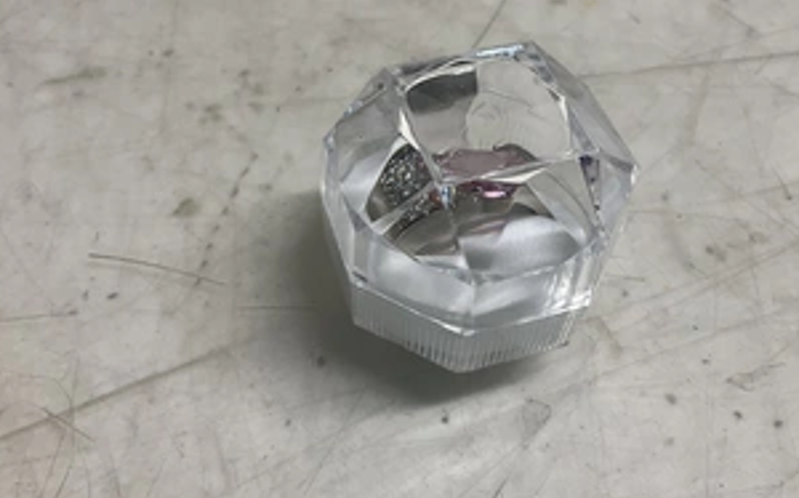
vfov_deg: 31.0
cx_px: 407
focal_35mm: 41
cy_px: 165
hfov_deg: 48.2
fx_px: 892
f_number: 1.8
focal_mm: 3
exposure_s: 1/120
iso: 40
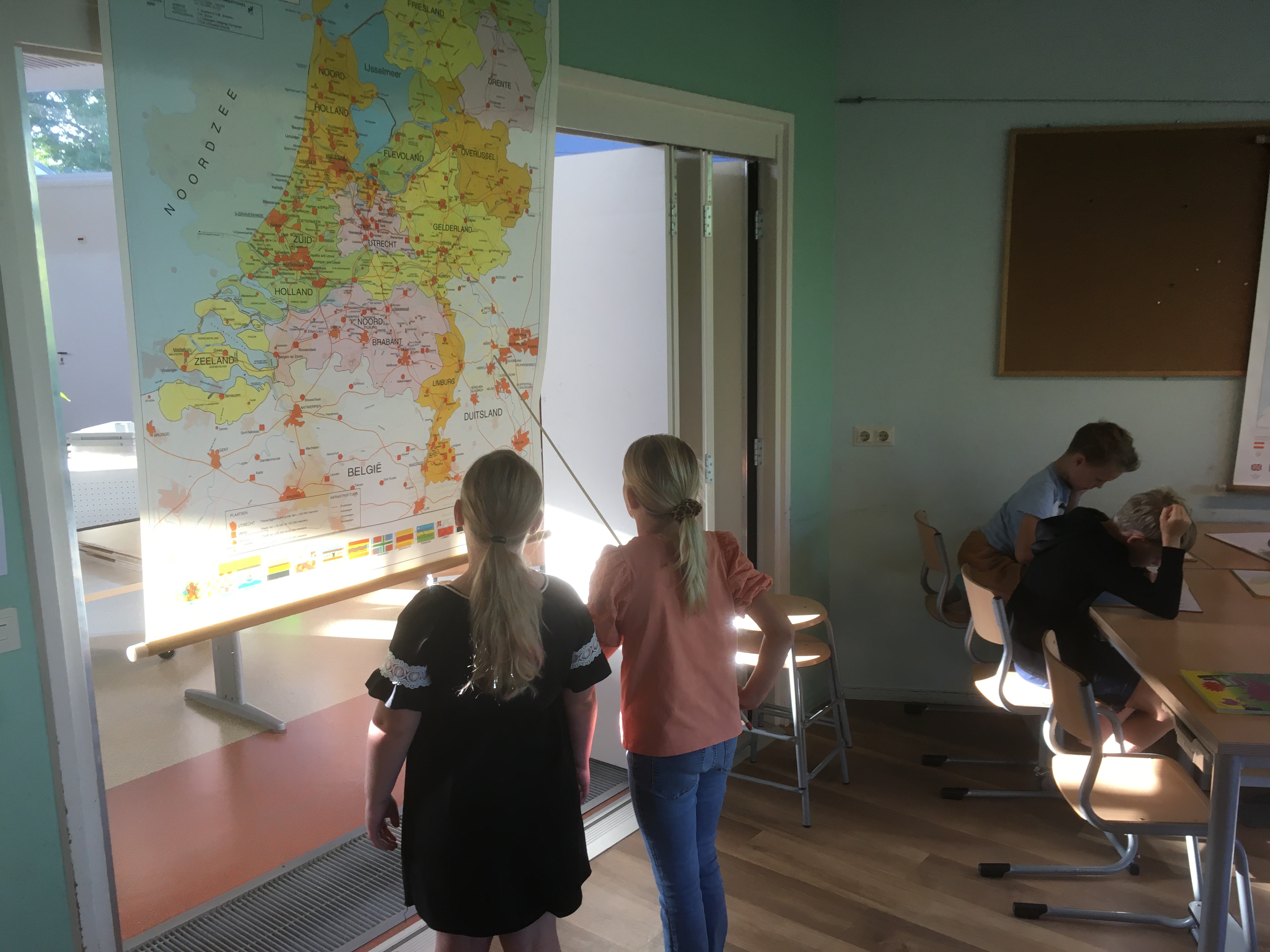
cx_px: 635
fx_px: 1064
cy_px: 476
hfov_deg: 61.7
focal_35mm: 29
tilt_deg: -10.5
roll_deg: +0.8
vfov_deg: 48.2
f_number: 2.2
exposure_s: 1/33
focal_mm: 4.15
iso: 25
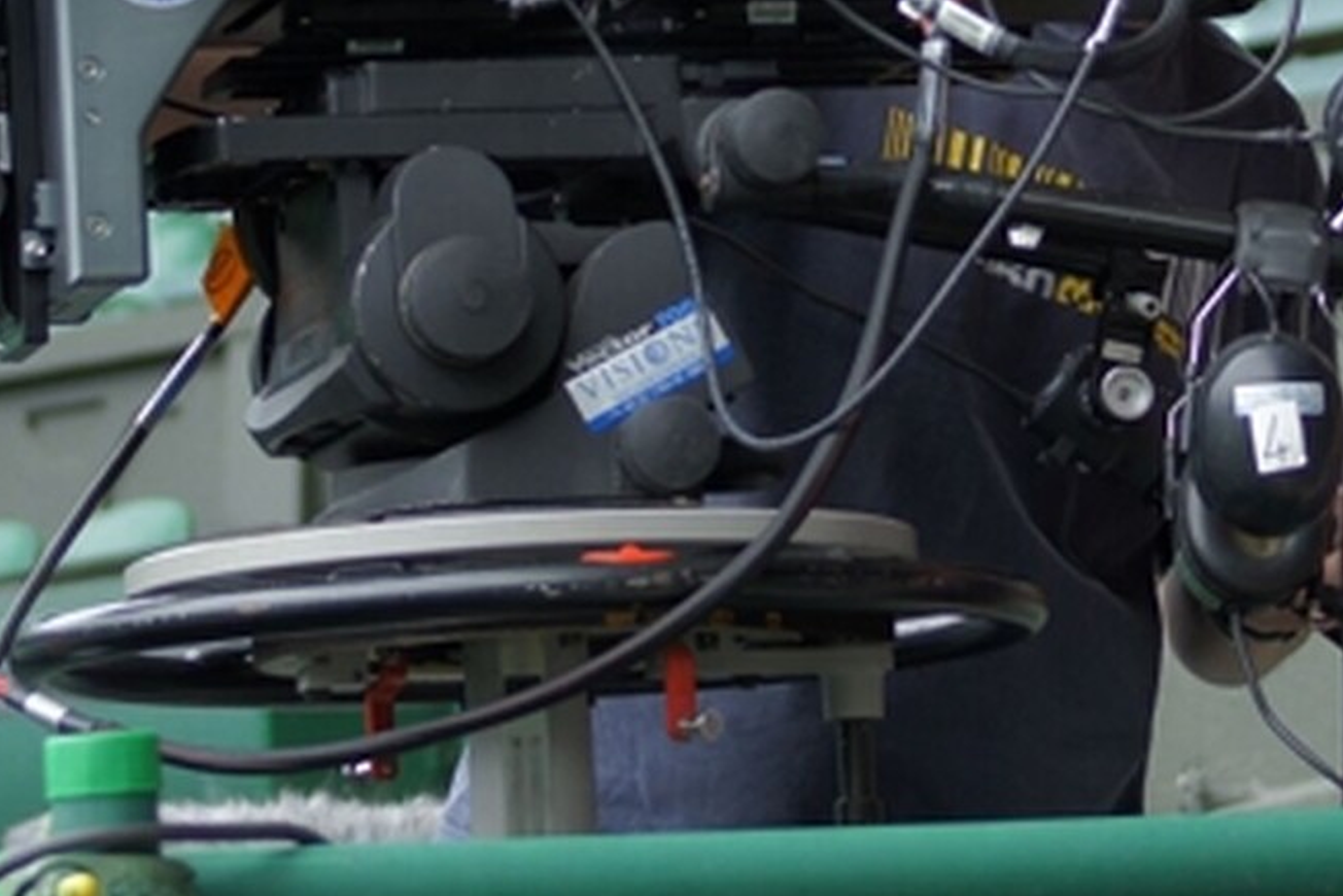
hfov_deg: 7.8
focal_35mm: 265
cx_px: 634
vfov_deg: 5.2
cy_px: -36
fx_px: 9894
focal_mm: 75
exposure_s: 1/125
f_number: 4.5
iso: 200
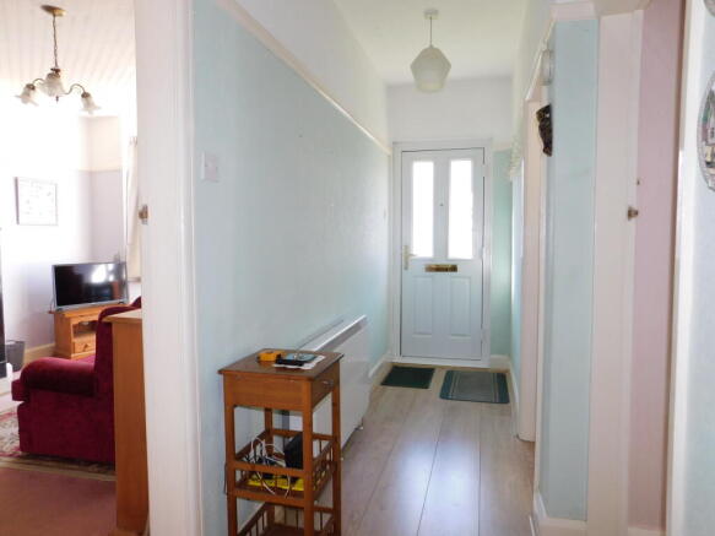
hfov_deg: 73.9
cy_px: 268
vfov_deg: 58.9
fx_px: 475
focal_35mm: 23
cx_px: 358
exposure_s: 1/30
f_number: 3
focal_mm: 4
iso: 180
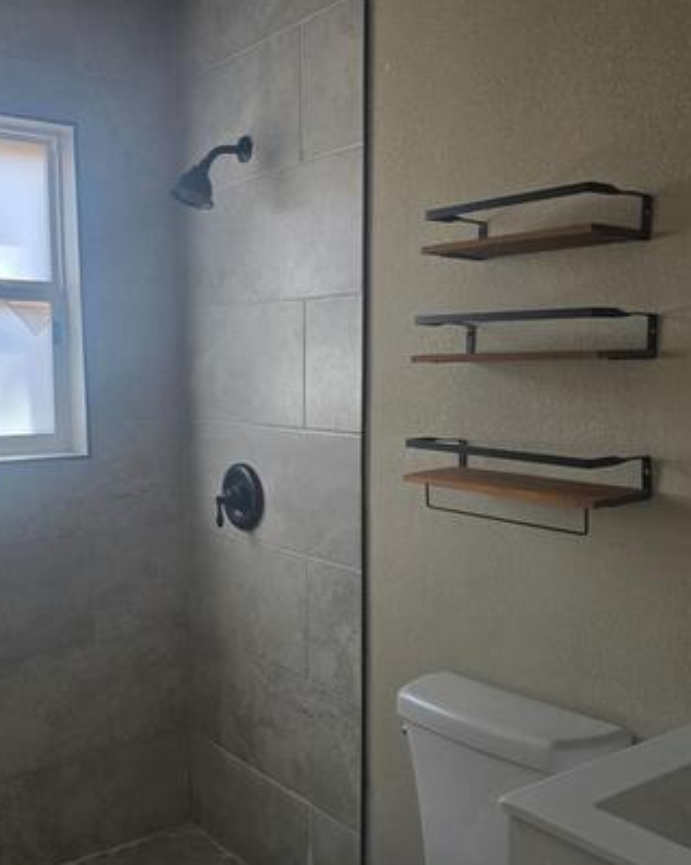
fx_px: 921
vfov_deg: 50.2
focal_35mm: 36
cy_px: 475
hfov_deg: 41.0
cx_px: 279
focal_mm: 6.3
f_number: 1.7
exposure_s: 1/180
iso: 50
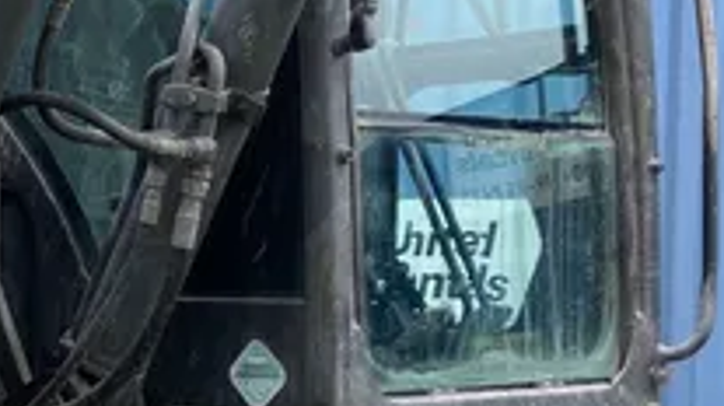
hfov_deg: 18.4
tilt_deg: -4.7
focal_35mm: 108
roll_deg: -0.6
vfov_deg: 11.1
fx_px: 2071
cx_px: -224
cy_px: 397
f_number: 1.8
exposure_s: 1/426
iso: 32
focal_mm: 3.99
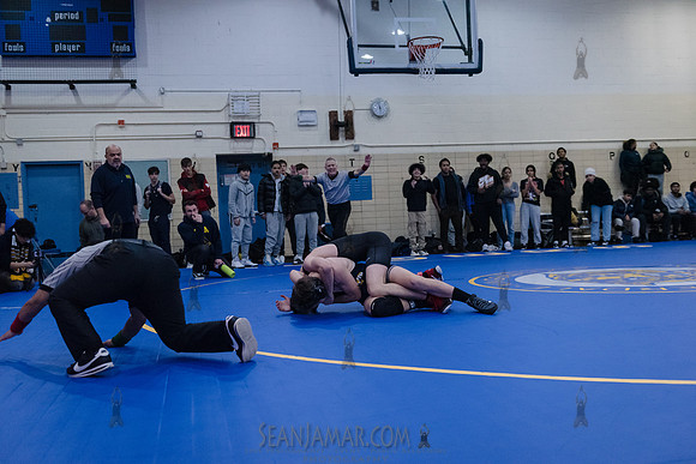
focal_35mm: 35
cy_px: 232
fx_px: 677
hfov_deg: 54.4
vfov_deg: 37.9
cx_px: 348
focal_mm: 35
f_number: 3.2
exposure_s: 1/400
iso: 8000
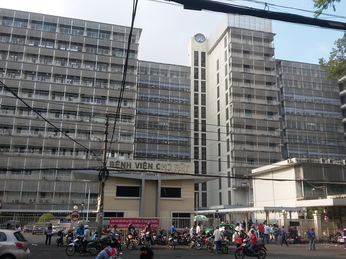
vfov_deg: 40.7
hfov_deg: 52.6
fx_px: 350
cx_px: 188
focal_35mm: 35
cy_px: 117
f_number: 2.2
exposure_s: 1/637
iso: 50
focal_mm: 3.3
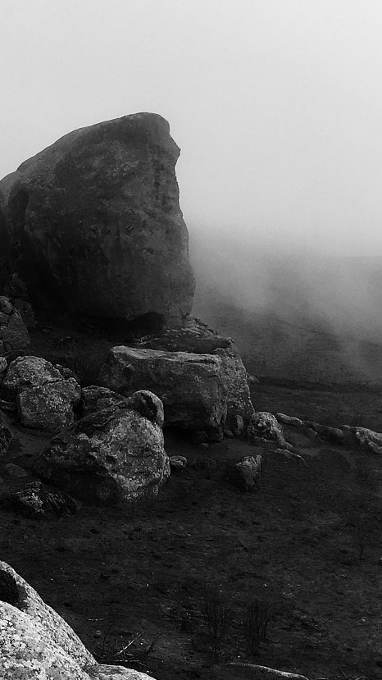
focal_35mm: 61
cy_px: 236
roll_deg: -0.2
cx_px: 33
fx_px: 1099
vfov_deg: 34.1
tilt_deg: -2.8
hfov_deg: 19.3
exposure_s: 1/1923
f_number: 2.2
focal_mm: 4.15
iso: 25
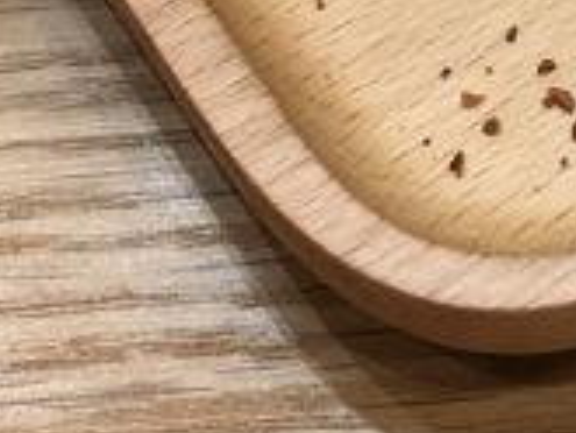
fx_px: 2048
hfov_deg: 15.4
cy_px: -375
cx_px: 712
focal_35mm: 123
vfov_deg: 11.1
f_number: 2.2
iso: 50
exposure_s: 1/33
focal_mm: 4.15
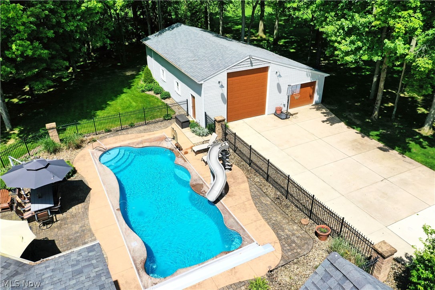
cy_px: 145
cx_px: 218
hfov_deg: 65.5
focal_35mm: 28
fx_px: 338
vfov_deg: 46.4
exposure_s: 1/640
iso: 100
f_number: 6.3
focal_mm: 10.26
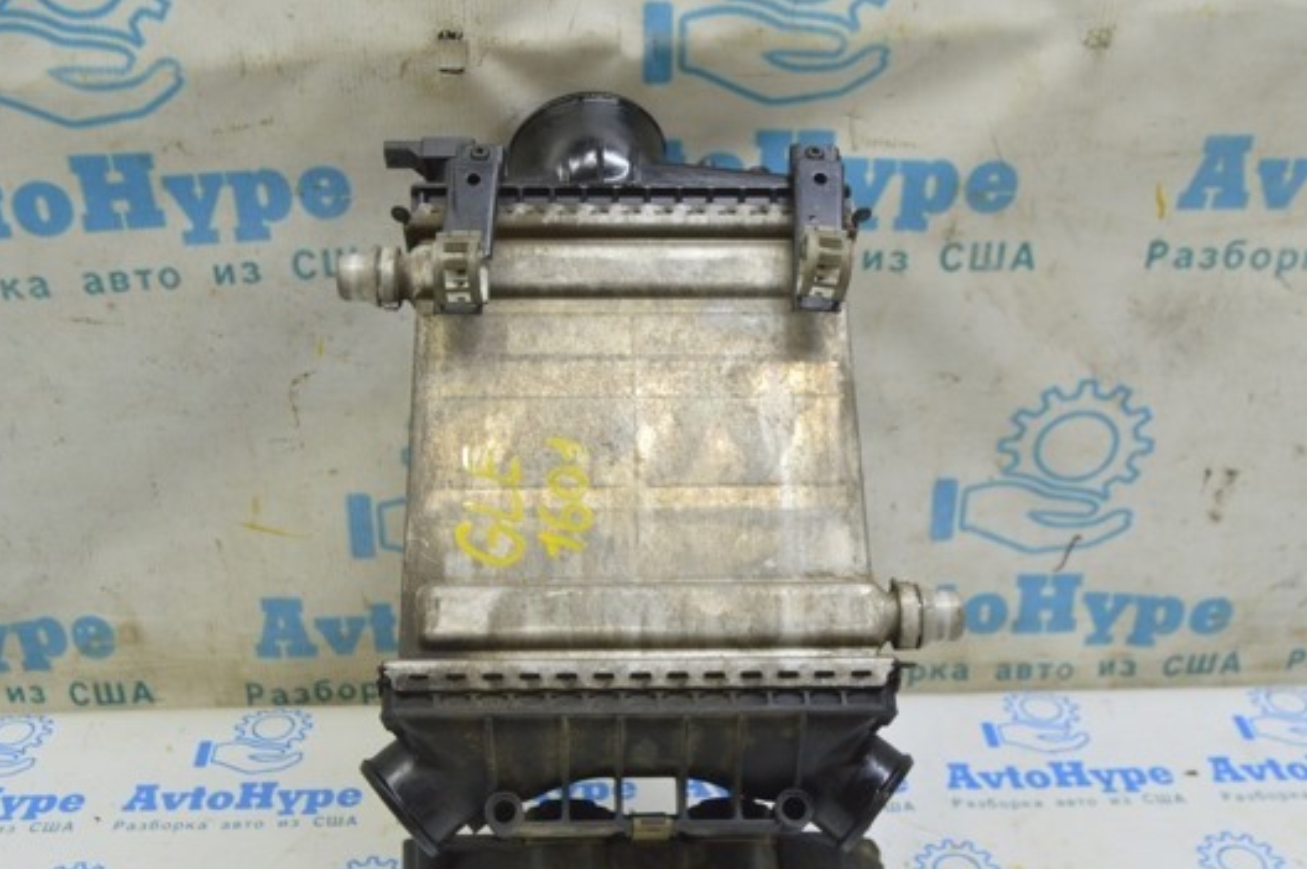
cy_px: 444
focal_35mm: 40
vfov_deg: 33.3
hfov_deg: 48.5
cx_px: 602
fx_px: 1451
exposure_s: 1/20
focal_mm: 22
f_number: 5.6
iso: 400
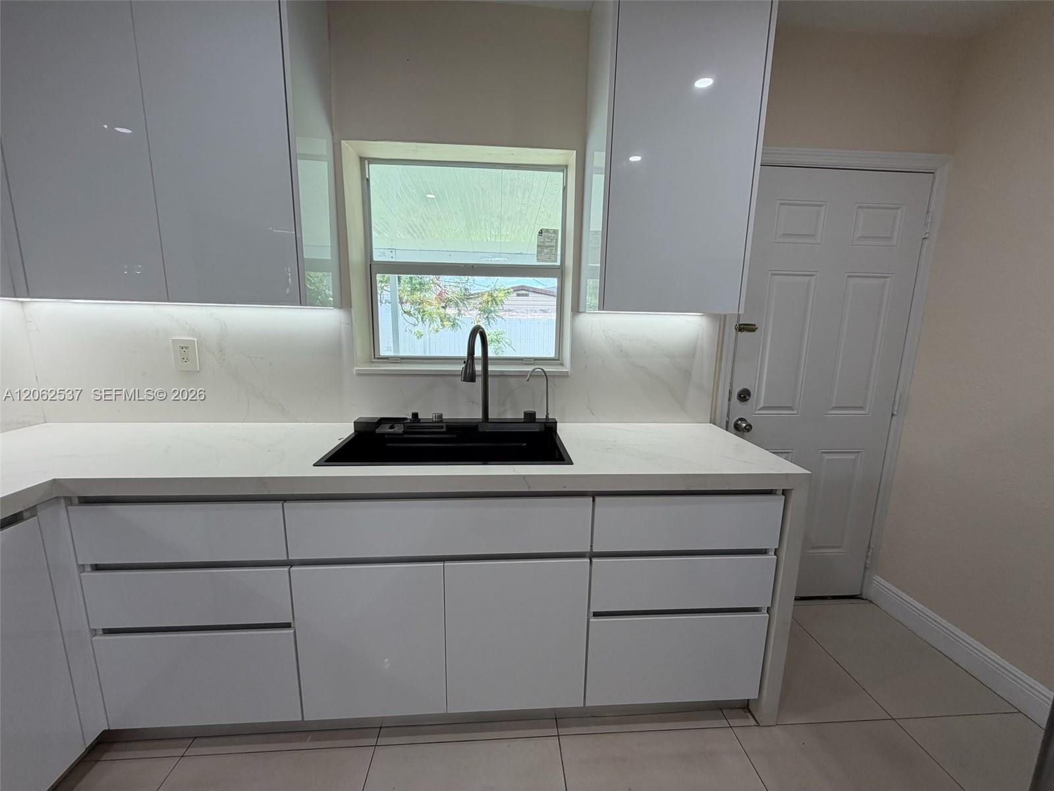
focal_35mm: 14
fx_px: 426
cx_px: 527
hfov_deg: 102.1
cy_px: 396
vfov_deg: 85.7
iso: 80
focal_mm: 2.22
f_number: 2.2
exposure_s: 1/121
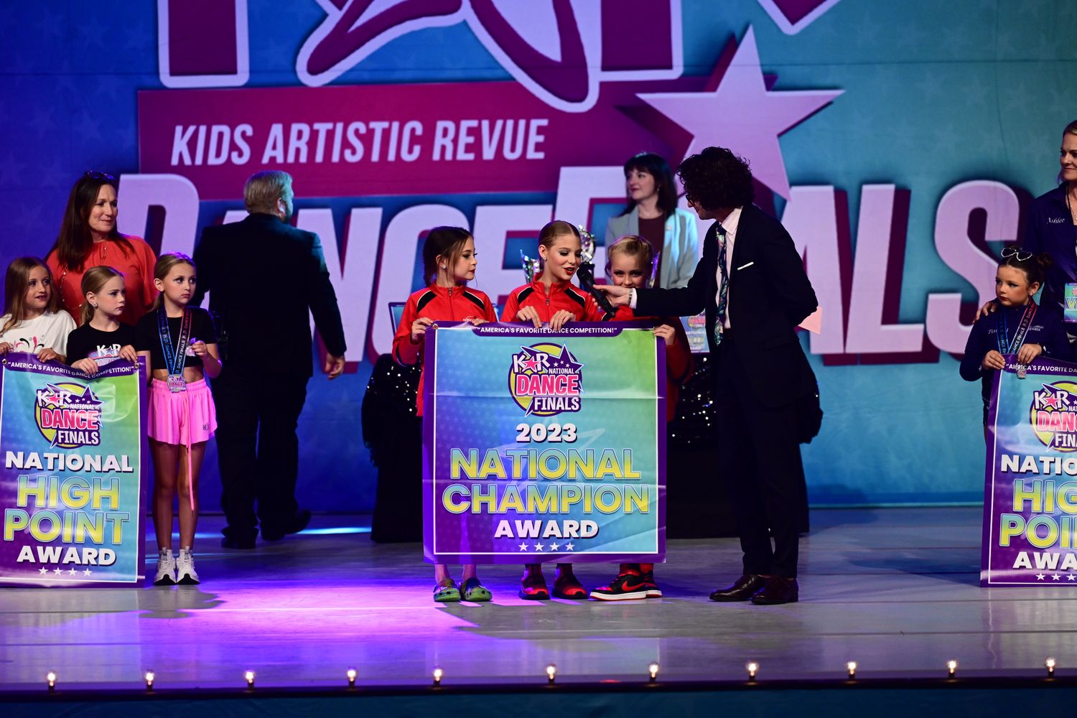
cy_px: 359
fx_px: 5983
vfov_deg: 6.9
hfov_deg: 10.3
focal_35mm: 200
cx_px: 538
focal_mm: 200
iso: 2000
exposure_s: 1/400
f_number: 4
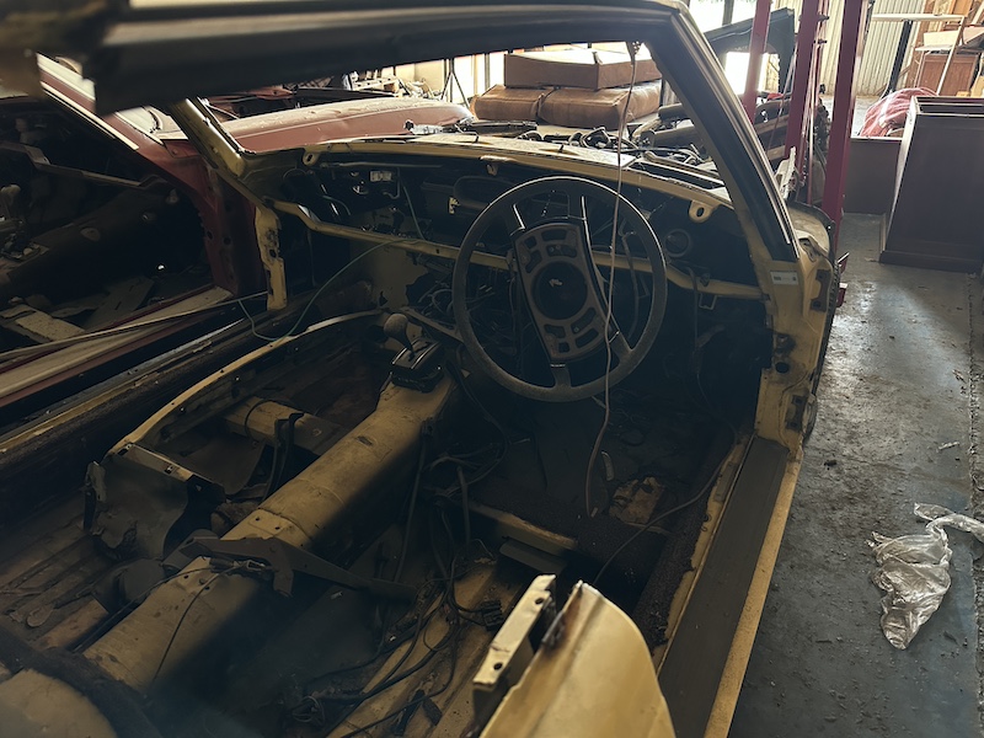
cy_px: 369
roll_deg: +0.8
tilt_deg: -27.4
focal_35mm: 24
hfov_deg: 71.6
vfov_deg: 56.8
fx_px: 682
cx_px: 492
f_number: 1.78
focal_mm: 6.86
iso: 500
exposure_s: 1/60
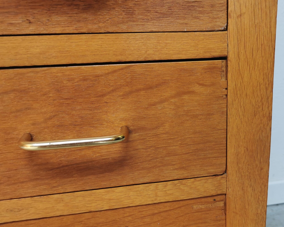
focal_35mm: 38
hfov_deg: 46.9
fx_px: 319
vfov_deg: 39.0
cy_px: 137
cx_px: 197
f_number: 1.8
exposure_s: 1/126
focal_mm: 5.58
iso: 50
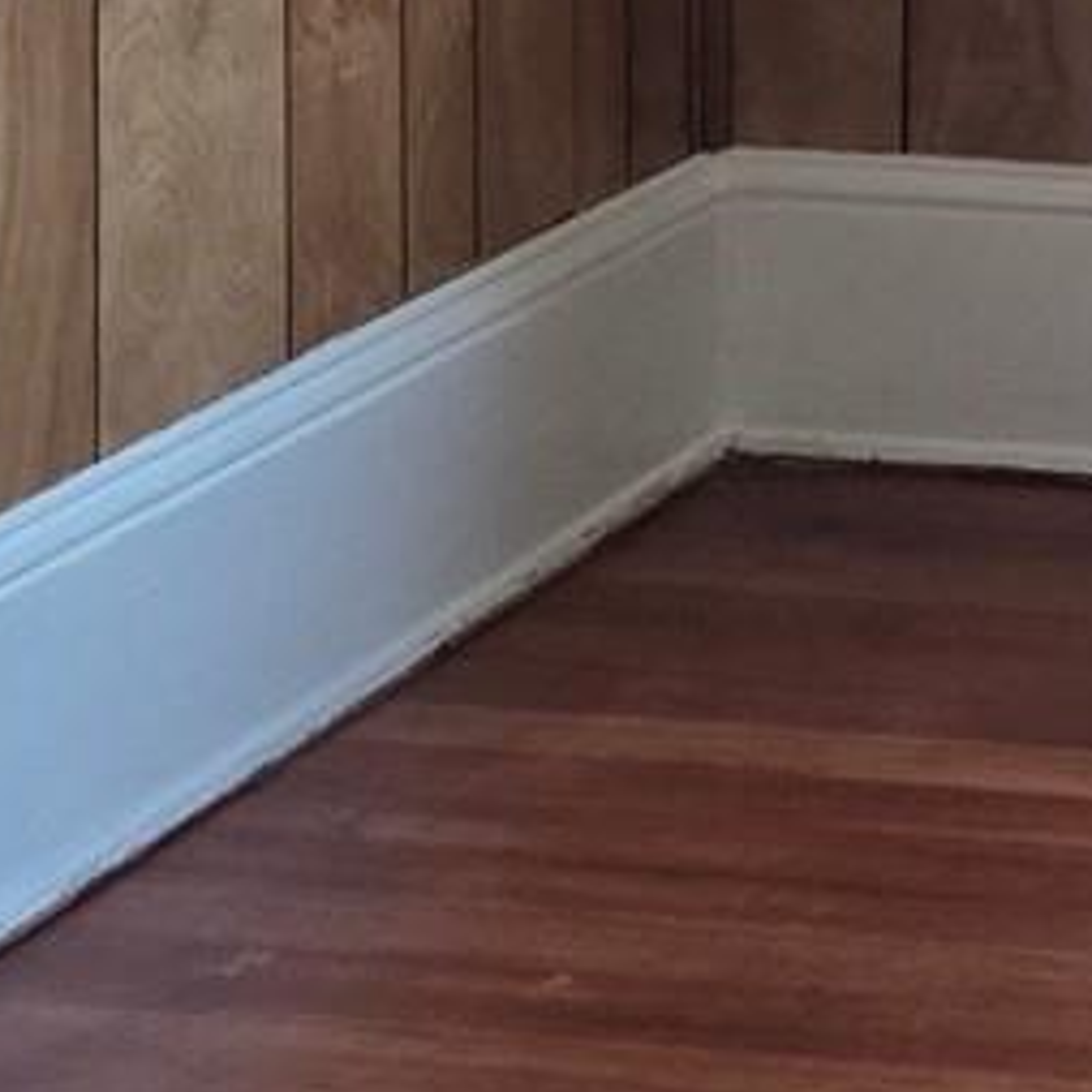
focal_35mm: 164
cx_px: 2085
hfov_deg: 10.0
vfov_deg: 9.9
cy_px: -1083
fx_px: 5853
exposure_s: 1/180
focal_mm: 5.4
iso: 125
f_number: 1.8
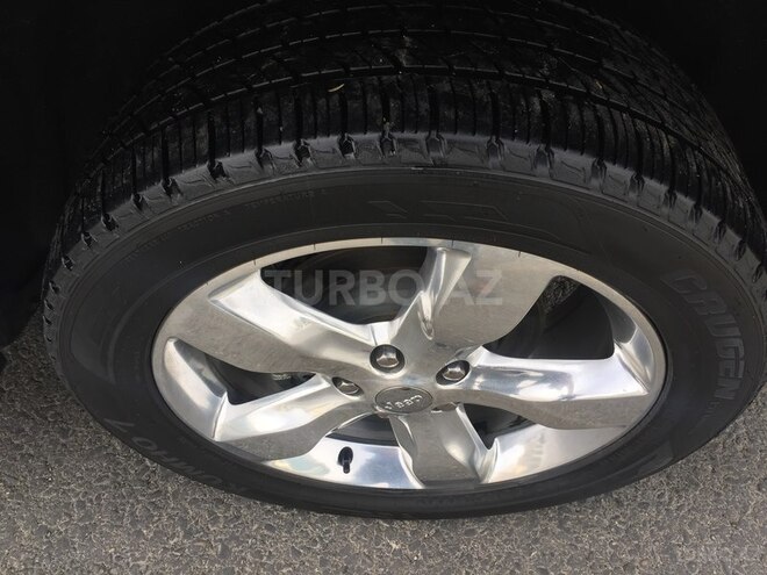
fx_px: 643
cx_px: 384
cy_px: 288
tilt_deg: -56.5
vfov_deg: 48.2
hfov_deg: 61.7
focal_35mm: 29
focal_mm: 4.15
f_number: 2.2
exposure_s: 1/403
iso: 32
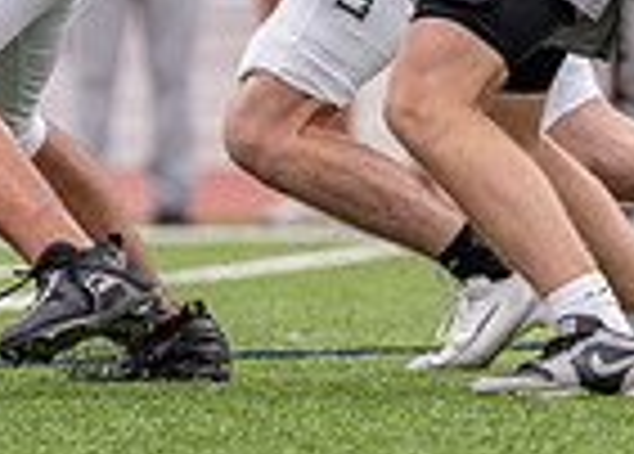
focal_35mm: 1040
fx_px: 18744
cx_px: 310
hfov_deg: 1.9
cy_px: -140
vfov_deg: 1.4
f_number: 2.8
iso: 320
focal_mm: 200
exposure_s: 1/3200
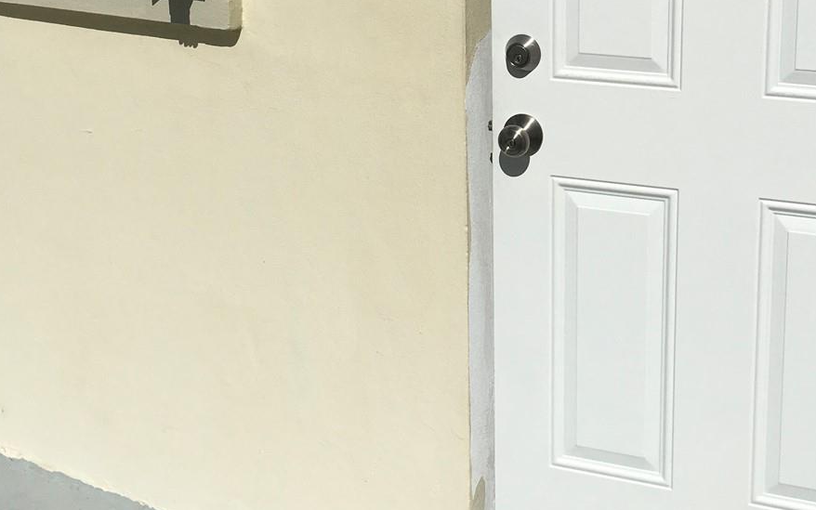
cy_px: 61
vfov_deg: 22.6
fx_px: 1246
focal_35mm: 56
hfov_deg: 35.9
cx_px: 555
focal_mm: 4.15
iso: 25
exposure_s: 1/7692
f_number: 2.2
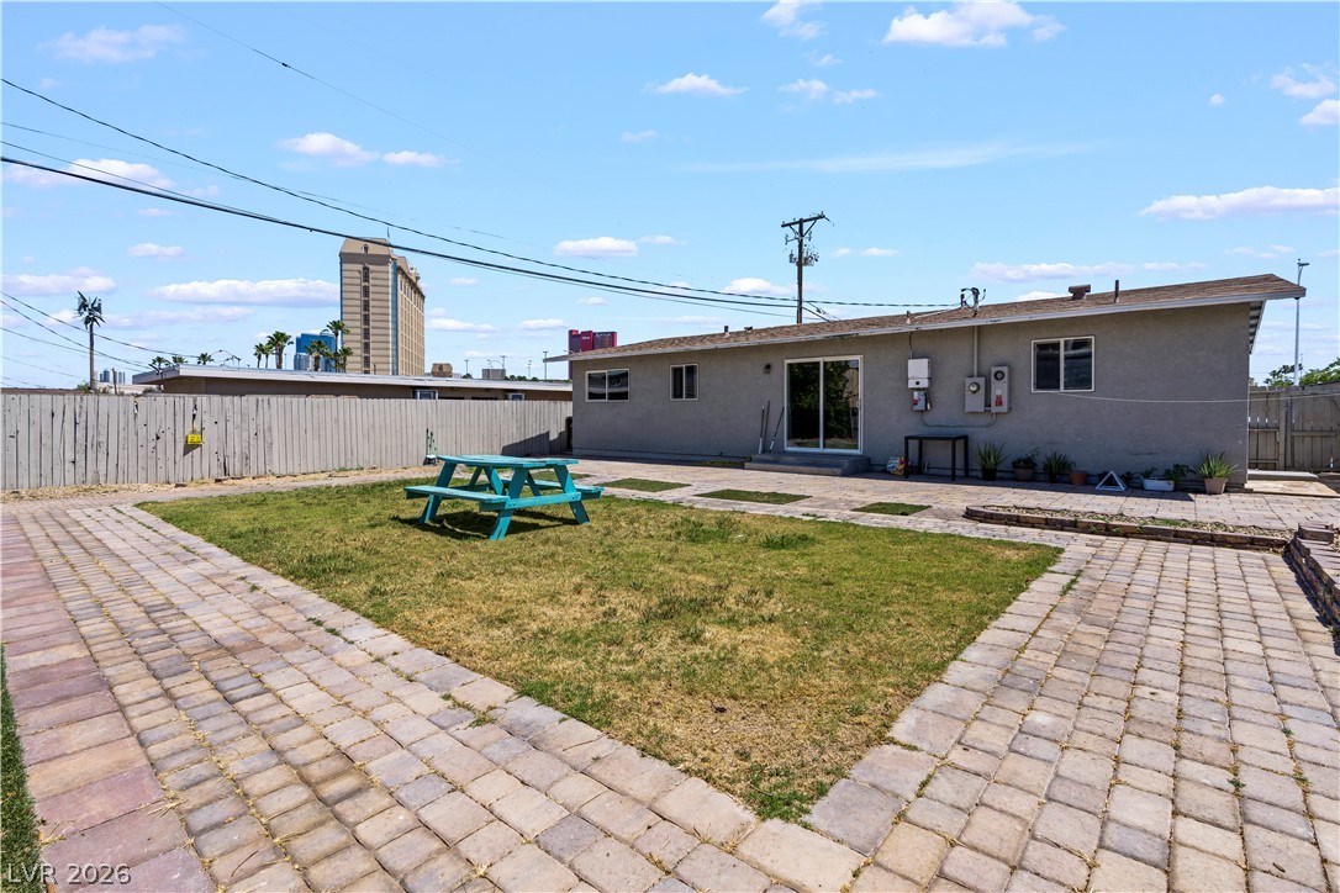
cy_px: 446
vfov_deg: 73.7
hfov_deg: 96.7
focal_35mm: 16
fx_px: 596
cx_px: 670
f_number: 5.6
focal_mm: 16
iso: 200
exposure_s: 1/500
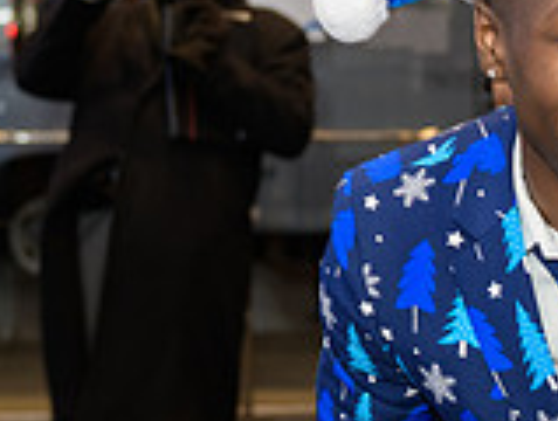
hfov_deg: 15.3
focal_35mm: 126
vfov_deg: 11.8
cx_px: 562
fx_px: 2036
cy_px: 121
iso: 400
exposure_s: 1/125
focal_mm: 36
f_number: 3.2
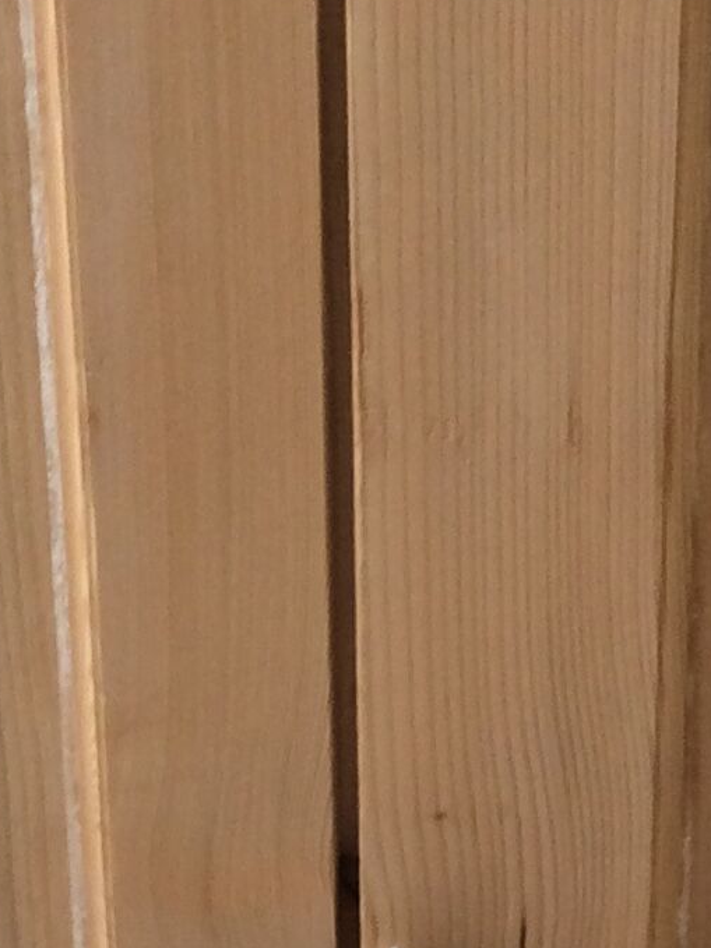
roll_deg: -0.6
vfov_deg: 15.4
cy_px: 1219
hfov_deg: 12.1
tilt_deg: -27.4
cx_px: 381
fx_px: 3342
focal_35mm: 122
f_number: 2.4
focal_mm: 3.3
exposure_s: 1/50
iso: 40
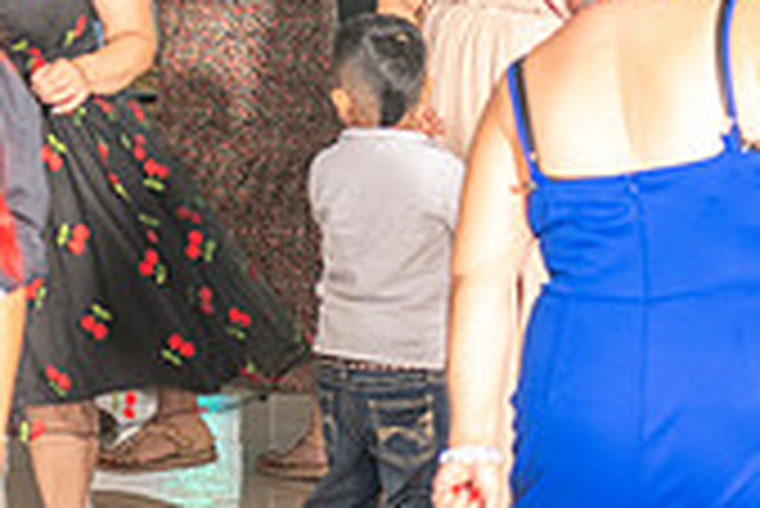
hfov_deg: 8.4
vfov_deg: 5.7
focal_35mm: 240
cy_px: -236
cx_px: -382
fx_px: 5071
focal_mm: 70
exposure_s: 1/125
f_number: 3.5
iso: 800
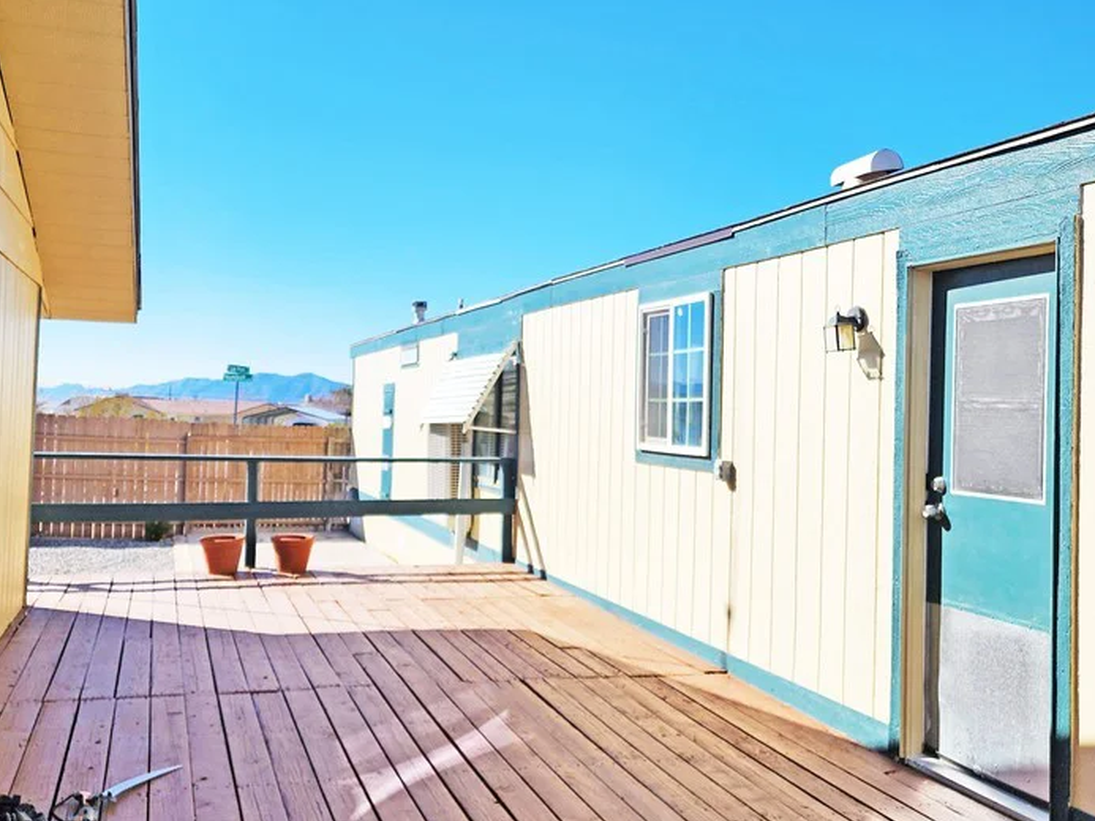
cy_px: 398
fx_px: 1076
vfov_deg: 41.8
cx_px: 499
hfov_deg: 53.9
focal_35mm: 34
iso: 12
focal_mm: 6.4
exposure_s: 1/1645
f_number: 1.8
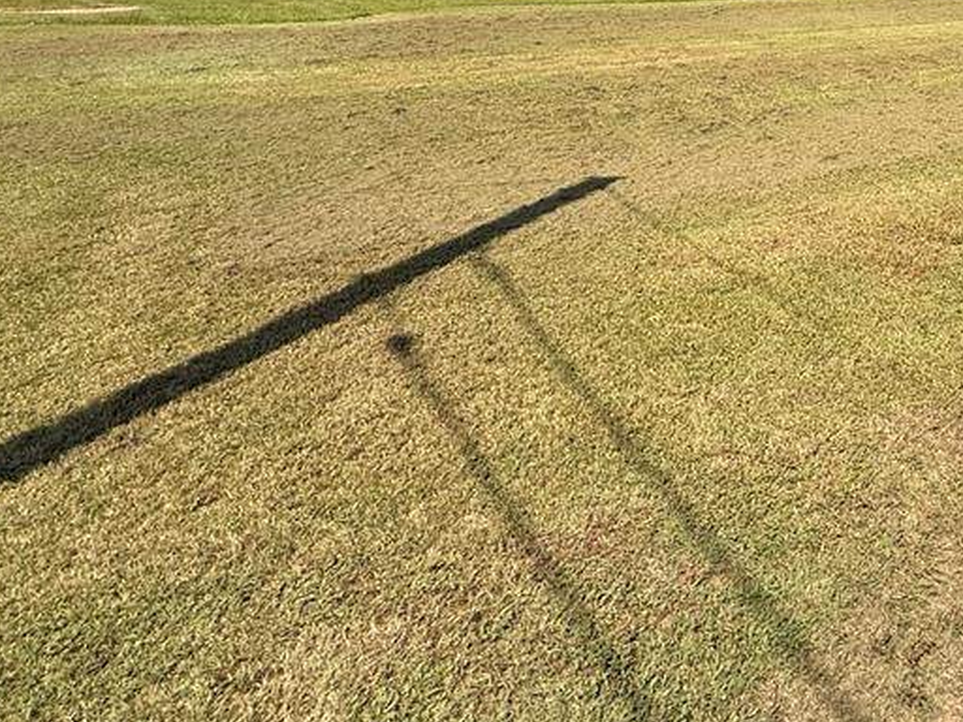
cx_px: 940
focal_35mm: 28
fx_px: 779
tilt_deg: -7.5
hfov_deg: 52.0
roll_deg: -1.1
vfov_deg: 44.0
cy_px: 36
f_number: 2.2
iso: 50
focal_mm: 2.22
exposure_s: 1/1613
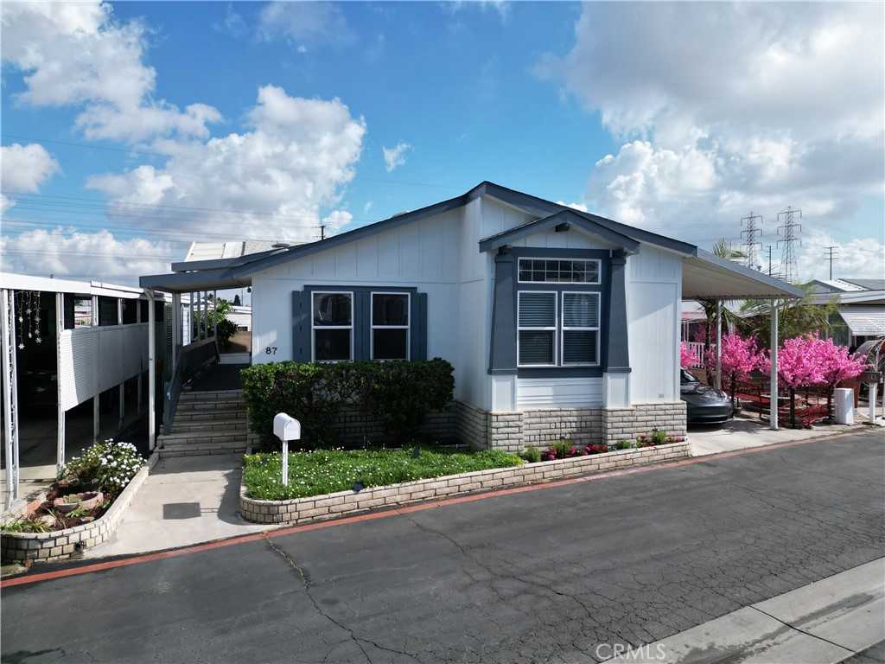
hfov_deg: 71.6
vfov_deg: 56.8
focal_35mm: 24
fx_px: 614
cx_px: 442
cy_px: 332
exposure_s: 1/3200
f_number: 1.7
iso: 130
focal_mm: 6.72
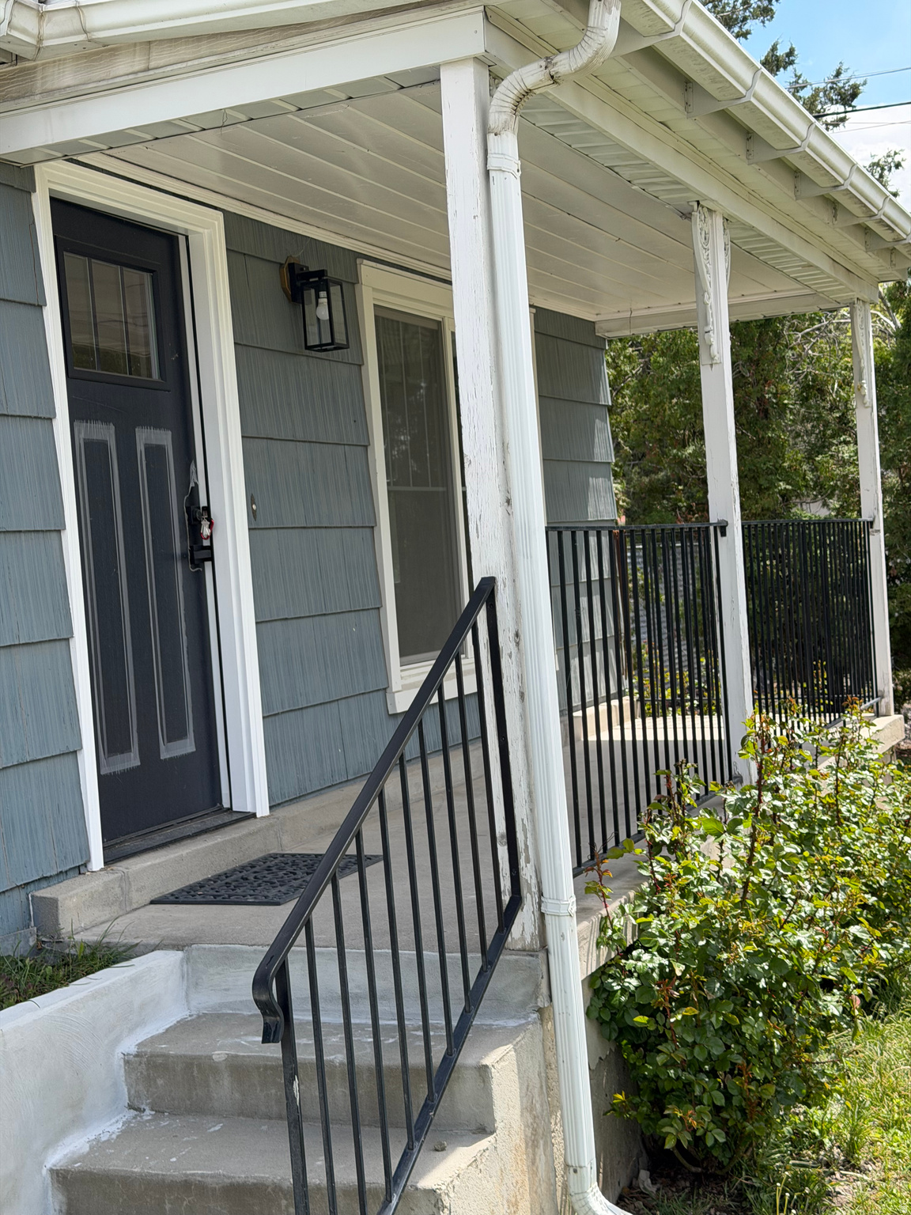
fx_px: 1684
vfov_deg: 39.7
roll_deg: +2.6
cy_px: 608
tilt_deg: -1.6
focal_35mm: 48
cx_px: 456
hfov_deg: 30.3
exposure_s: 1/1980
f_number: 1.78
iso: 64
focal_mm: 6.76
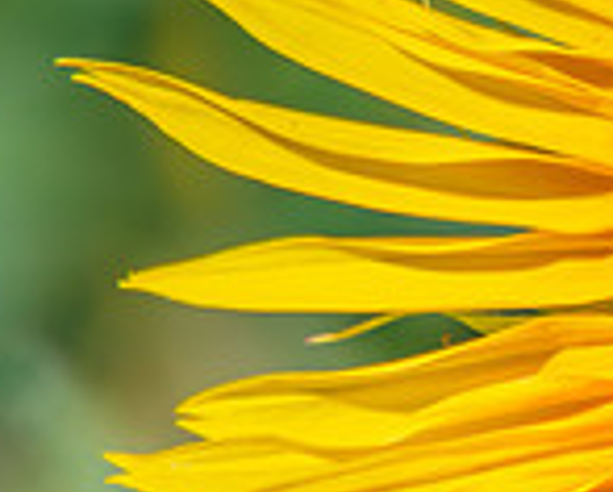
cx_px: 743
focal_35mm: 2582
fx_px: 46906
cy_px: 259
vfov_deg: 0.6
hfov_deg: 0.7
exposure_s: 1/5000
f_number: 6.3
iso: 800
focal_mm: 600
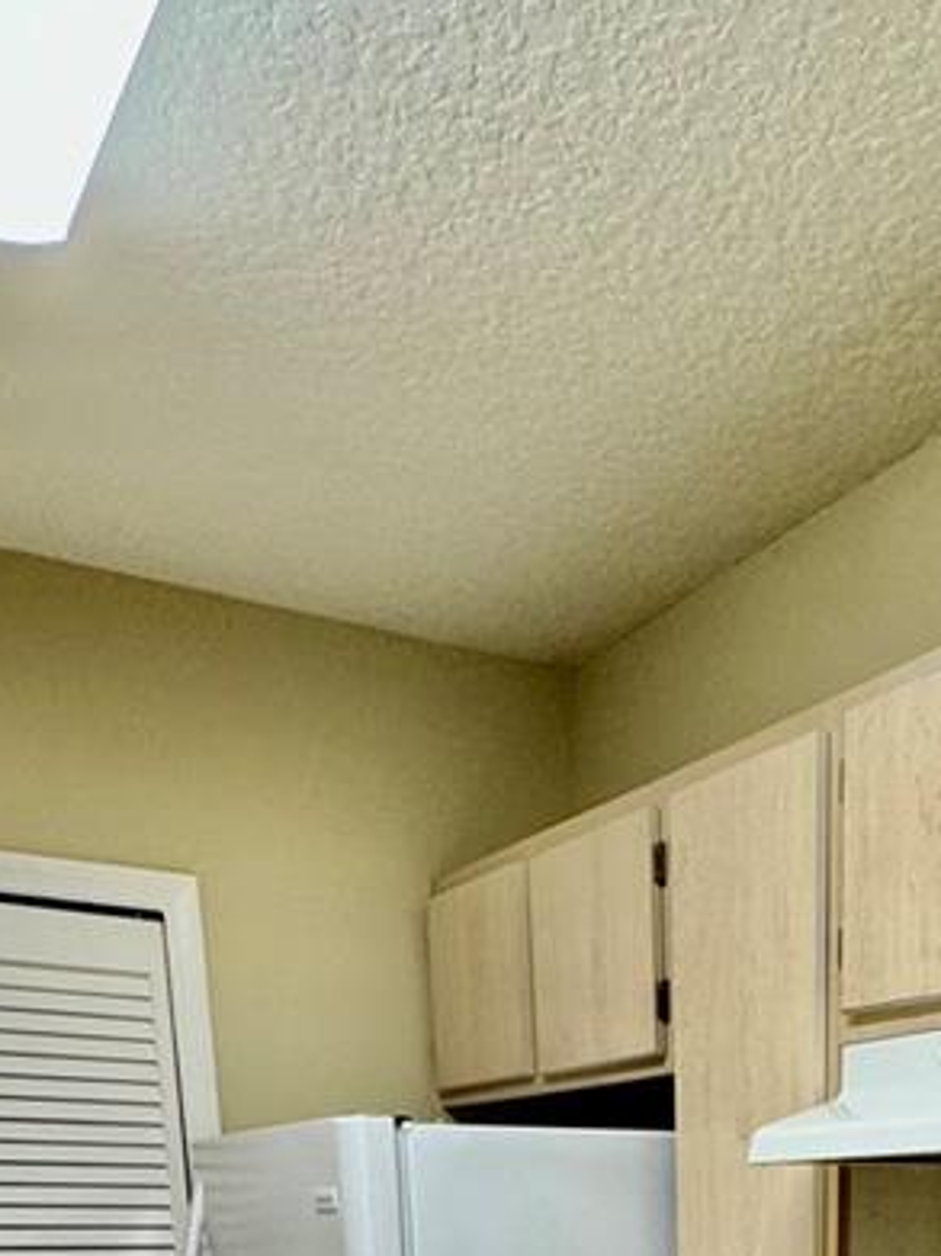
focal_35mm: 43
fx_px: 1559
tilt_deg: -16.7
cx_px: 742
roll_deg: -0.6
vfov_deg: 32.3
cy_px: 1658
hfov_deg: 32.7
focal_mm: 2.22
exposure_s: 1/120
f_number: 2.2
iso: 200
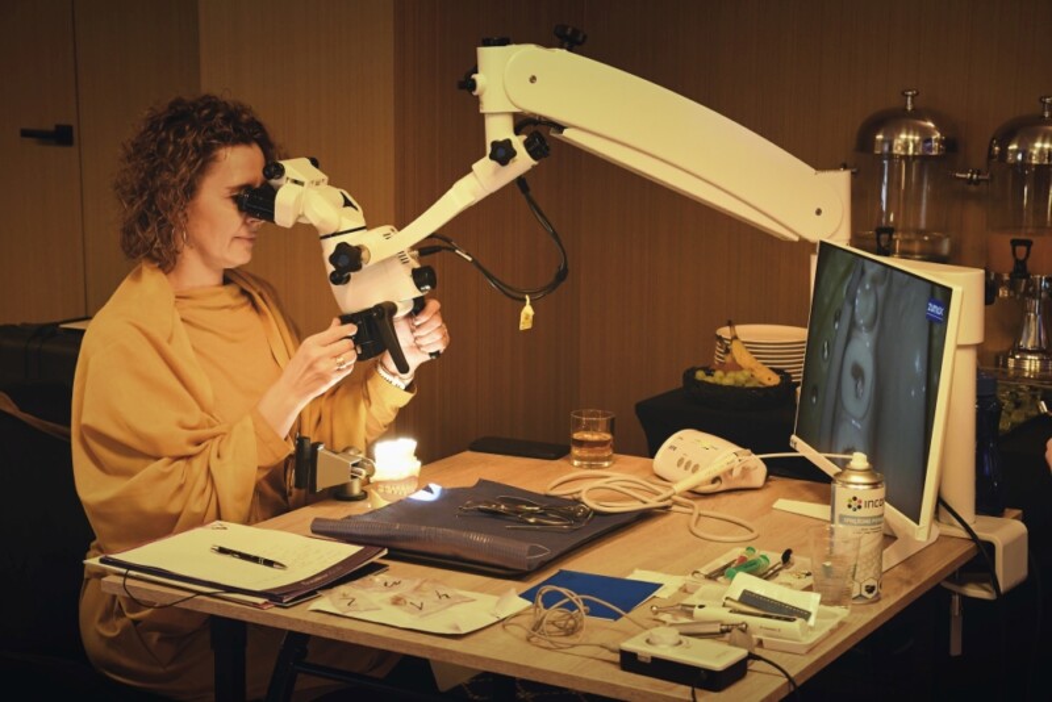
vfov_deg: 20.3
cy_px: 351
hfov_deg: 30.1
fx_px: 1958
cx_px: 526
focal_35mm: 67
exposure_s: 1/60
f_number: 7.1
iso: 3200
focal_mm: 45
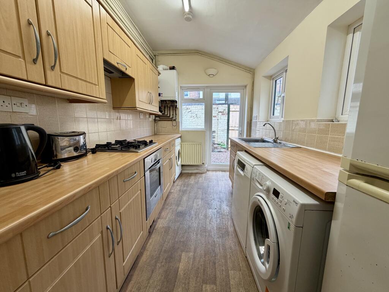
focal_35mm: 14
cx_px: 194
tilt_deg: -7.3
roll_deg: +0.6
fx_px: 157
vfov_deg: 85.7
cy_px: 146
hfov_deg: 102.1
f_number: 2.2
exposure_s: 1/100
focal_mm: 2.22
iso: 160
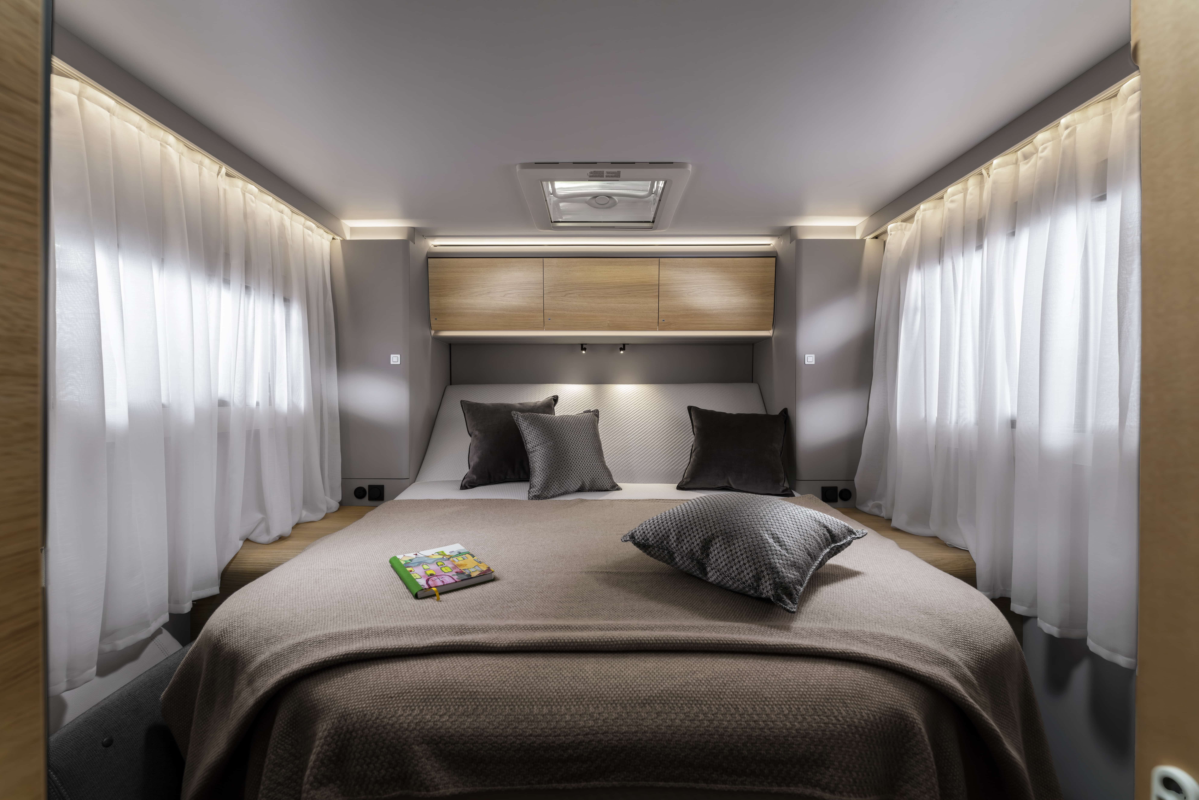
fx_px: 486
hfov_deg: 101.9
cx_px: 600
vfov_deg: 78.9
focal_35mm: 15
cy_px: 400
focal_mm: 14.6
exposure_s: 1/40
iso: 400
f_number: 8
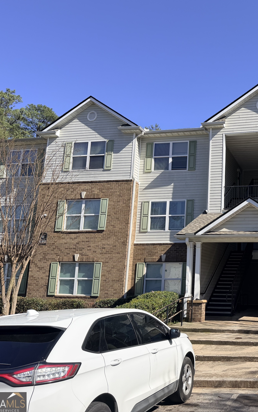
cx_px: 240
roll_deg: +0.3
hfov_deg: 34.8
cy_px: 206
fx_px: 382
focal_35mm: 34
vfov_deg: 56.7
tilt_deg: +12.0
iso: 100
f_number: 1.78
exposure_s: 1/4405
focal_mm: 6.76
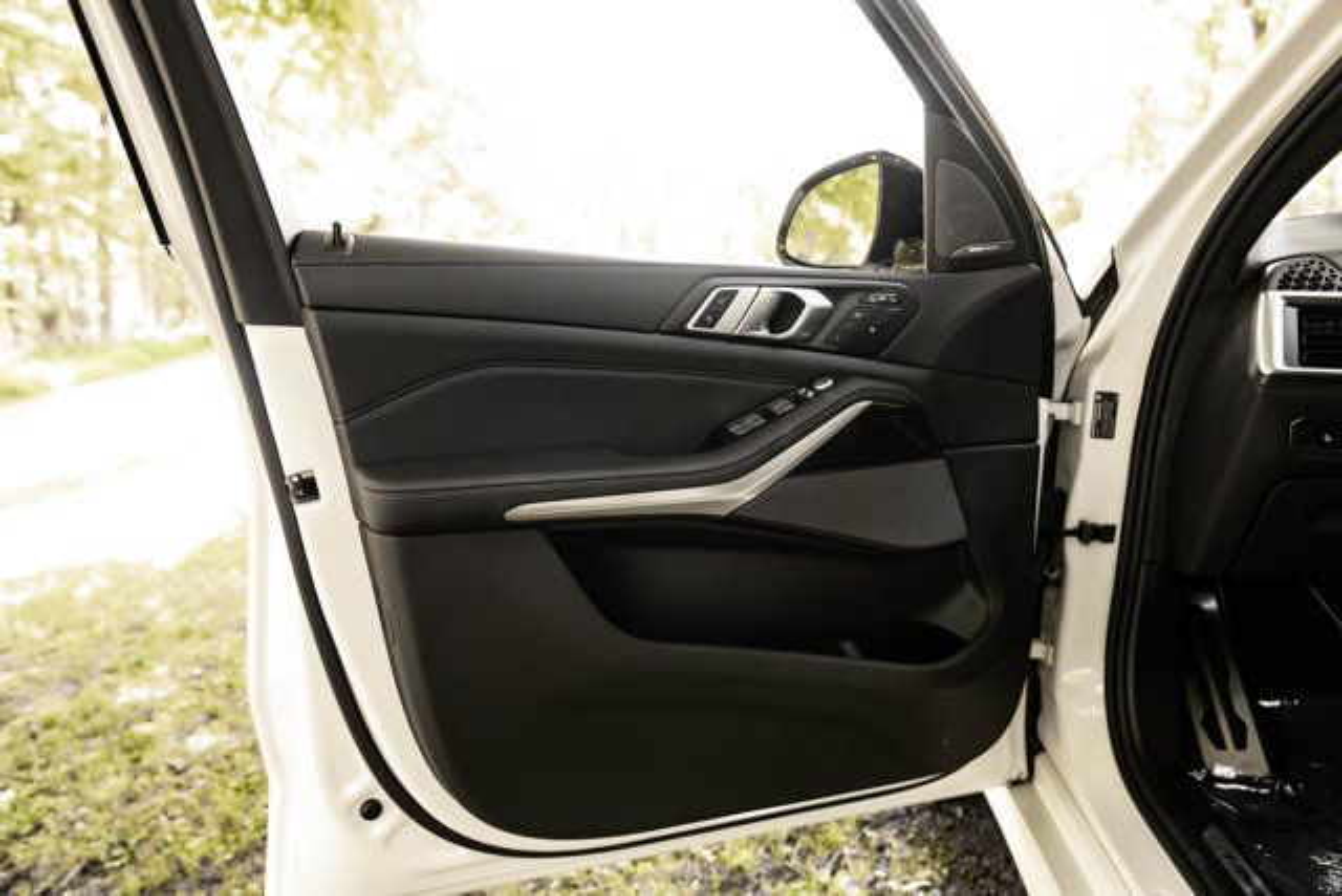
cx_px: 671
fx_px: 895
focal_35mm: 24
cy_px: 448
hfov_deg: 73.7
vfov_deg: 53.2
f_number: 3.5
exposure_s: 1/250
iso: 800
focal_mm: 24
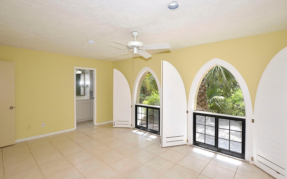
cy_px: 94
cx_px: 145
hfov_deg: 97.8
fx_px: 125
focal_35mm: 16
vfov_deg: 71.2
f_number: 6.3
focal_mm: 10
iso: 640
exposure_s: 1/160
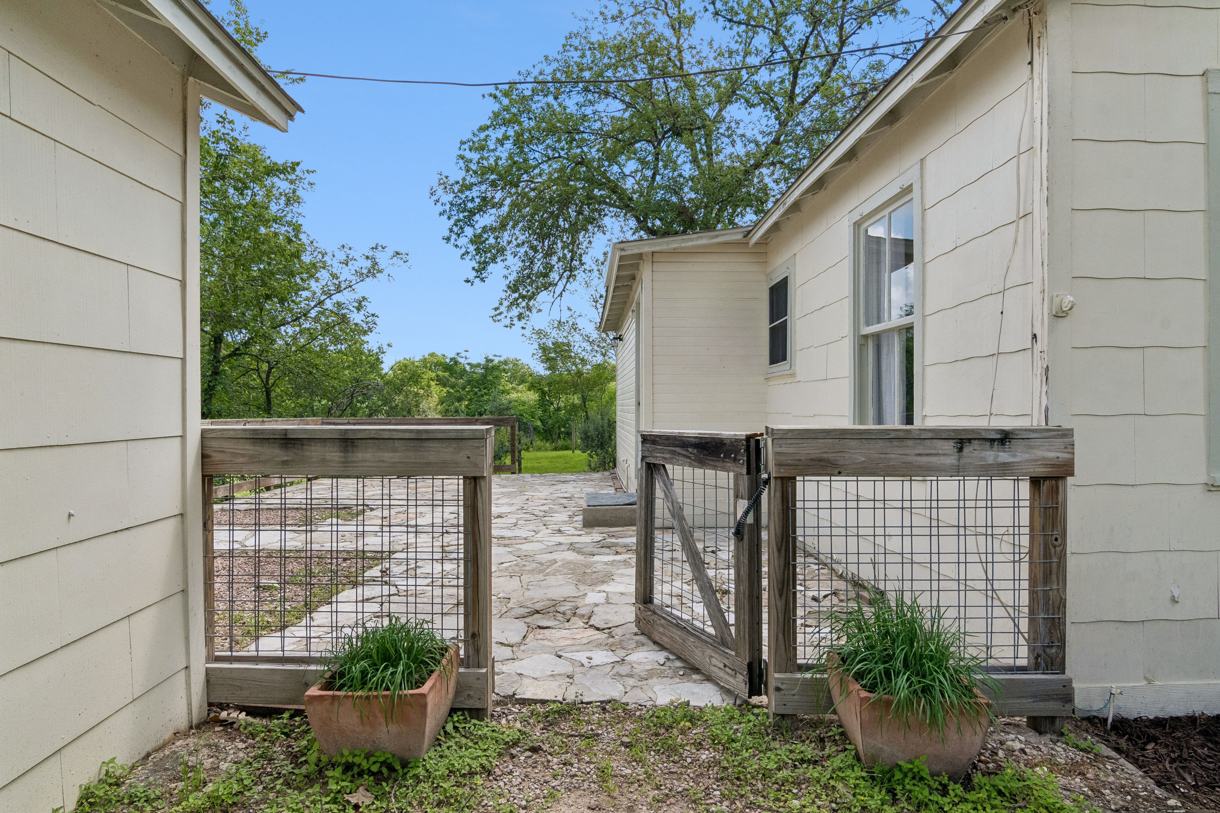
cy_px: 406
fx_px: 644
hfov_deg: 86.9
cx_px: 610
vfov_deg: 64.6
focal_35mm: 19
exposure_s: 1/500
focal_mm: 13
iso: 320
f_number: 11
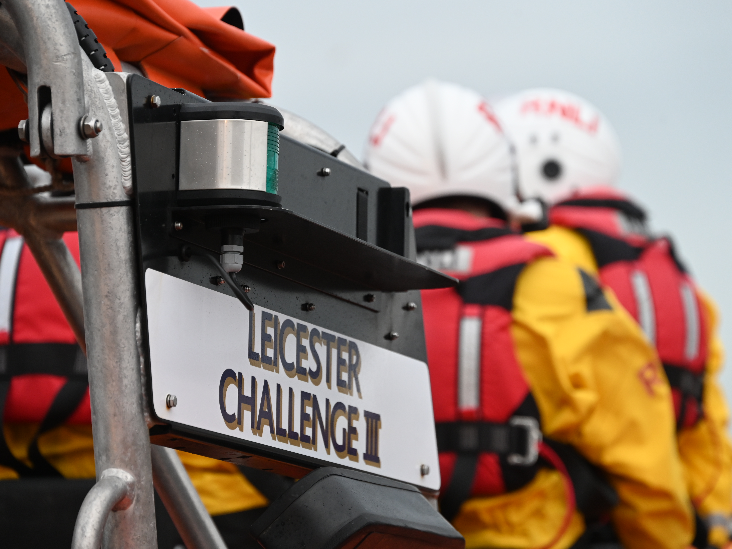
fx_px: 3785
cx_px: 410
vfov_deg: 8.3
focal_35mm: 179
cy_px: 275
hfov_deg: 11.0
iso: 1250
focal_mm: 165
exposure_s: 1/250
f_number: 6.3
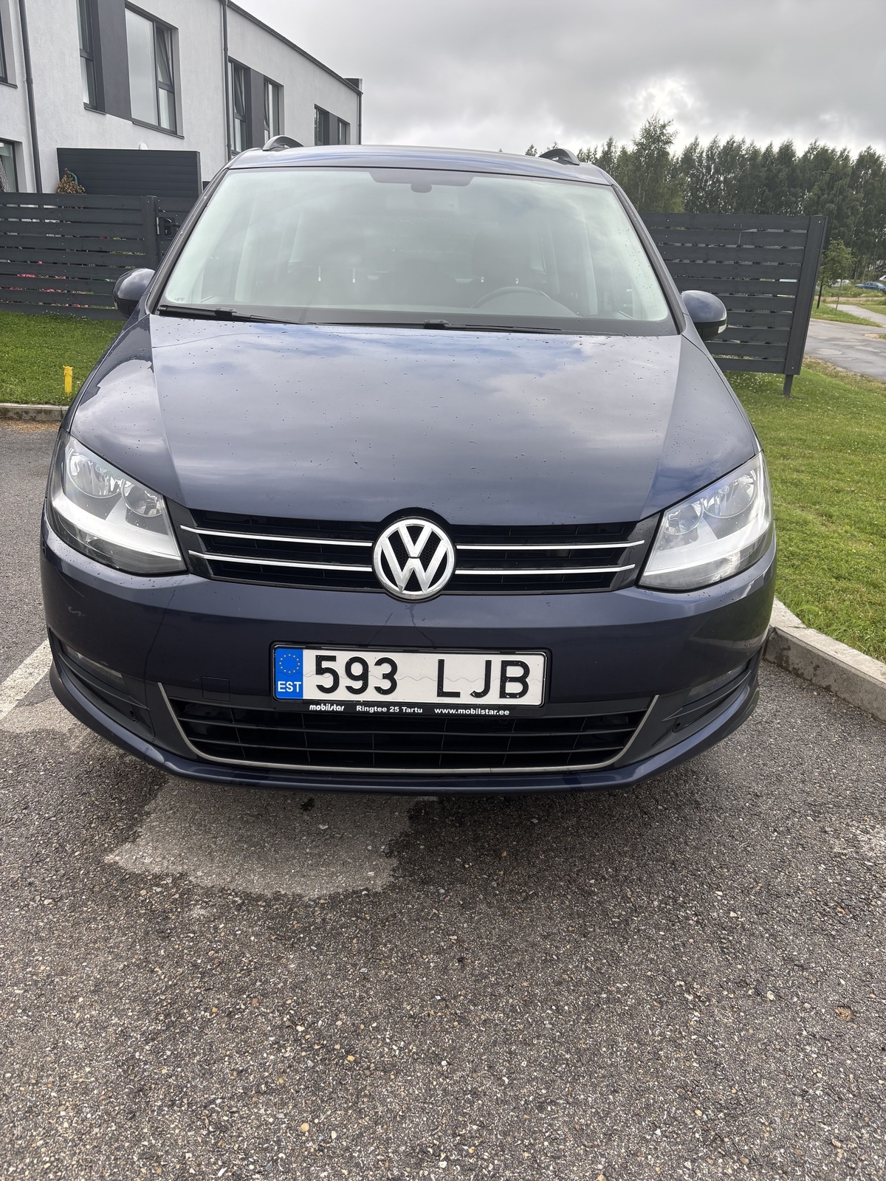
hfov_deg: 53.1
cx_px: 443
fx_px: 887
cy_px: 590
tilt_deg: -19.3
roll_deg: -3.0
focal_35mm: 26
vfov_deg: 67.3
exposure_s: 1/581
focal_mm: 5.96
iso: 50
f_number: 1.6
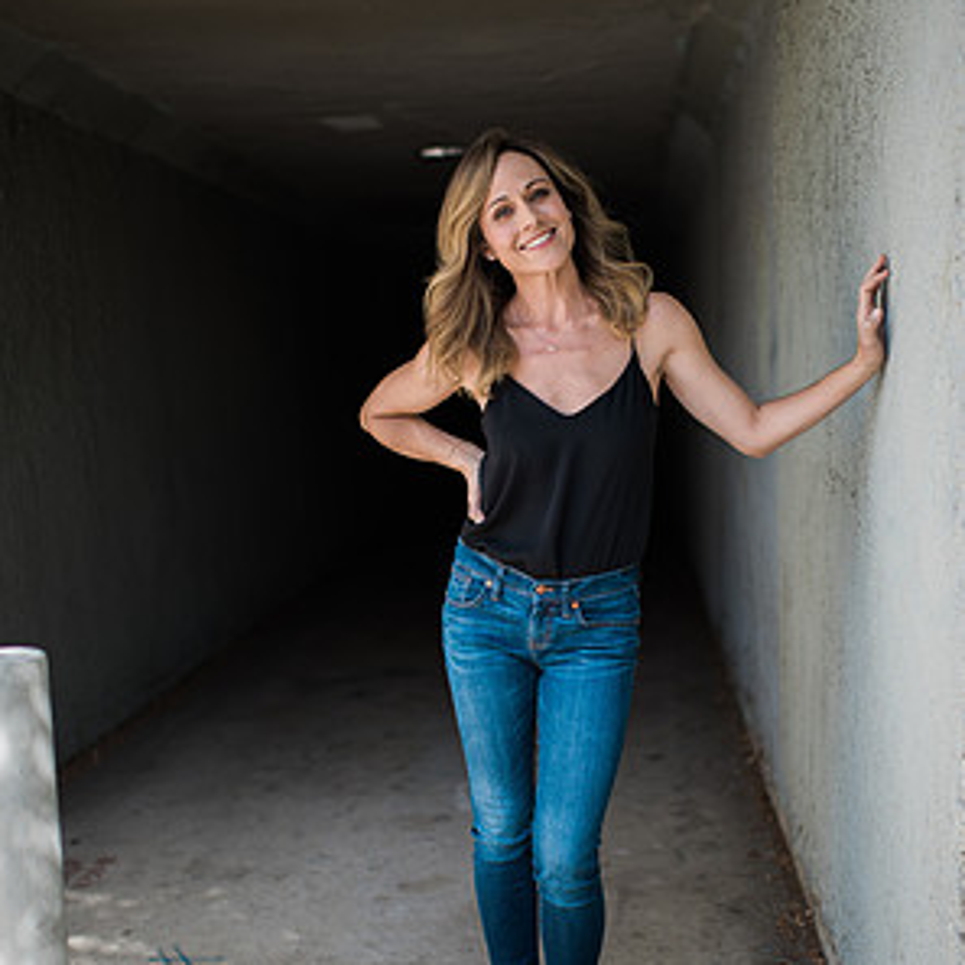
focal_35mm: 45
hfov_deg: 37.6
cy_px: 591
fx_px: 1419
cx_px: 481
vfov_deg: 37.4
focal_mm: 35
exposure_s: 1/800
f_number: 1.4
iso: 100
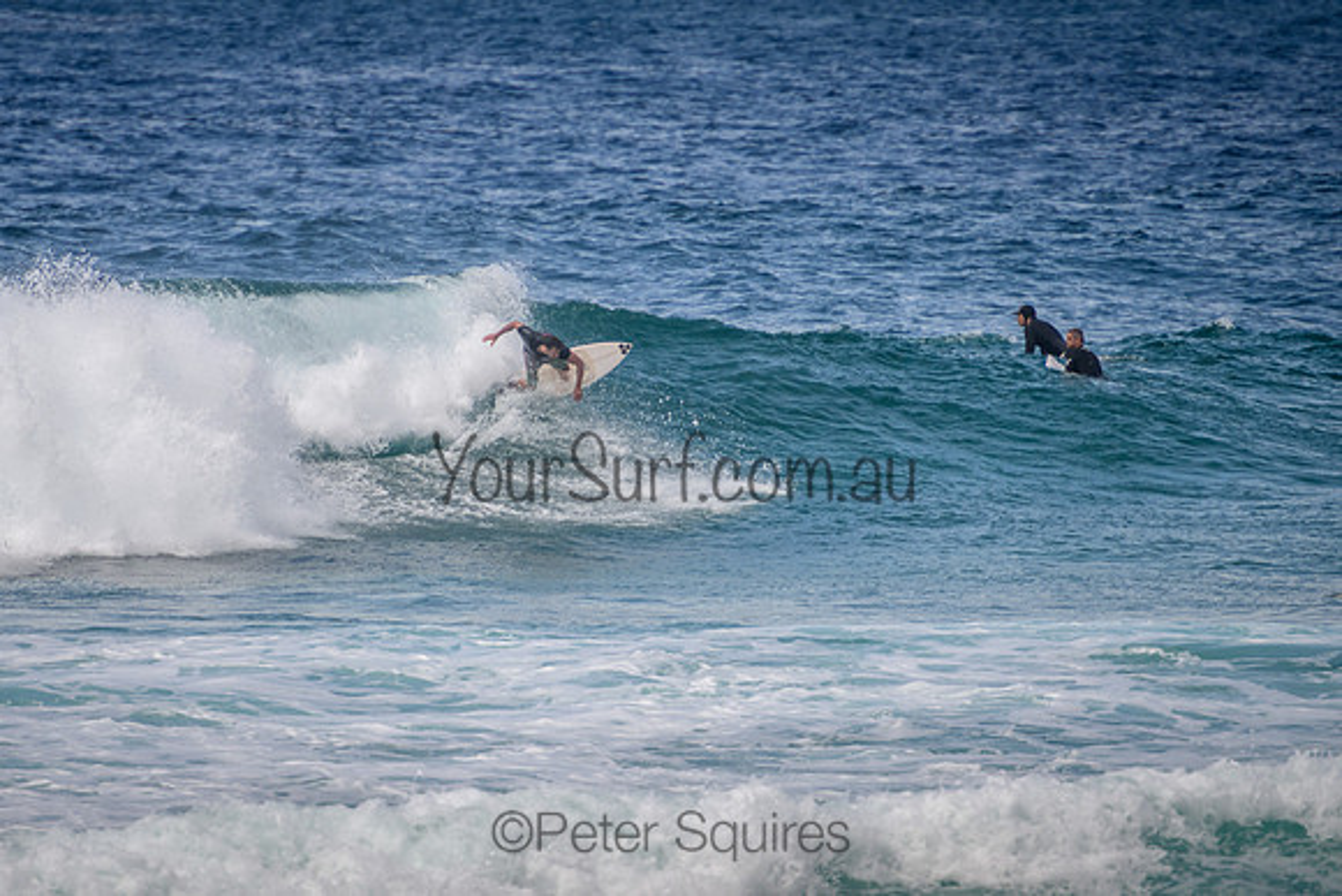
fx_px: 20482
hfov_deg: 3.8
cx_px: 580
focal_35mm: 549
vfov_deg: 2.5
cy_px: 341
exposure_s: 1/2000
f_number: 5.6
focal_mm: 400
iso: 320
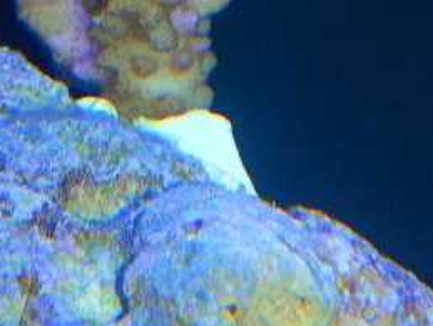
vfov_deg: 6.6
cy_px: 53
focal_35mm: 227
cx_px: 162
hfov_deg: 8.7
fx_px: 2843
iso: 200
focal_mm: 16.6
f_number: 9.4
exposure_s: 1/30
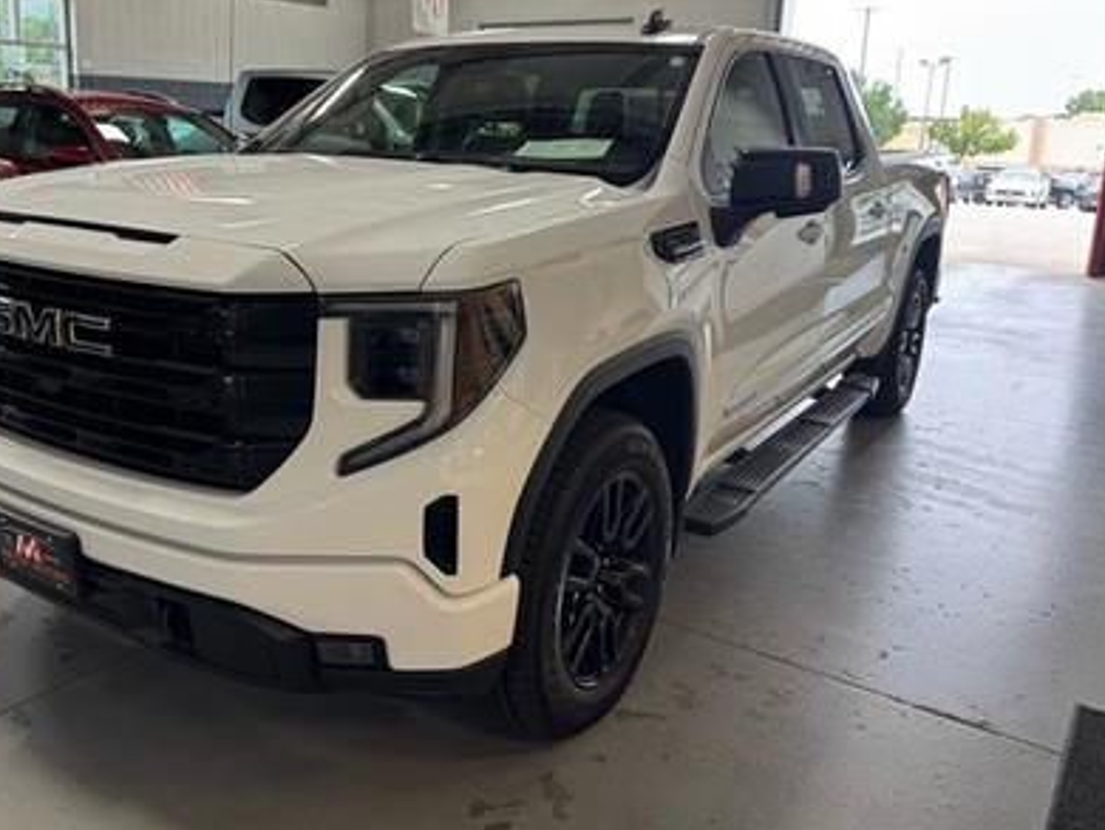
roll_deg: -2.4
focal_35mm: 31
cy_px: 346
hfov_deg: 57.9
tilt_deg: -12.4
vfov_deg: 45.3
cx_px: 450
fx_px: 990
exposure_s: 1/120
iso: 125
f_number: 1.78
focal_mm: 6.76
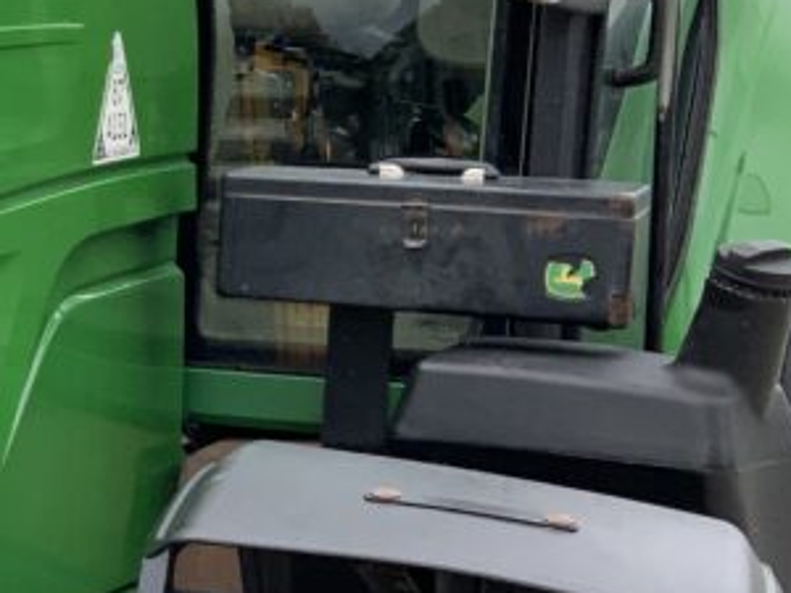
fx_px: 2262
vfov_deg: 14.9
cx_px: -464
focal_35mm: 99
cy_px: 324
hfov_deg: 17.4
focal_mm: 3
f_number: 1.8
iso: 16
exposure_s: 1/804
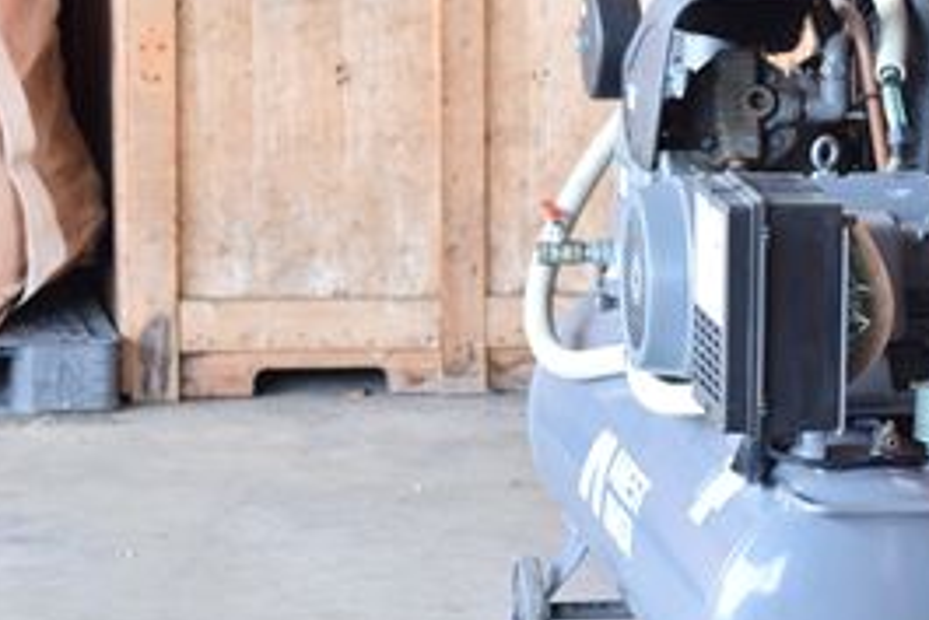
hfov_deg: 11.1
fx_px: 4749
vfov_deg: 7.5
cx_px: 848
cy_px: 413
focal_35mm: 184
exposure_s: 1/160
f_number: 6.3
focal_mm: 65
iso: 1250
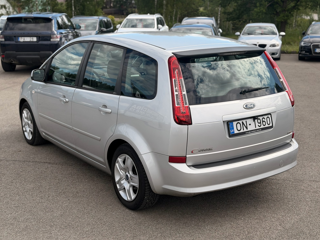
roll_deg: +0.1
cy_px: 120
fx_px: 453
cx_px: 160
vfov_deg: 29.7
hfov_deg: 38.9
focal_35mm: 49
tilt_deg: -13.2
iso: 64
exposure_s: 1/2976
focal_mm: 6.76
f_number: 1.78
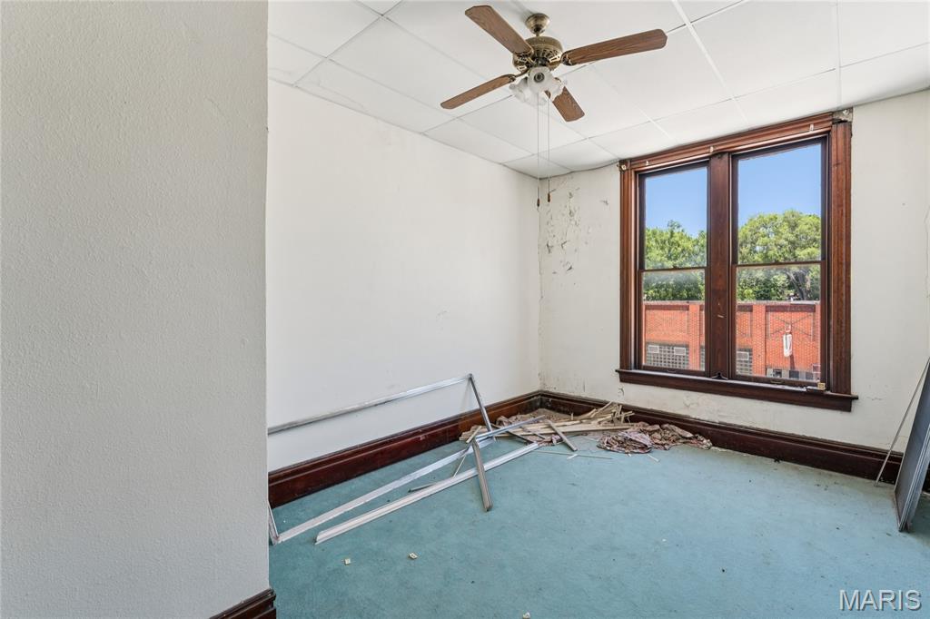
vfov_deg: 74.1
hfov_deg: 97.1
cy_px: 310
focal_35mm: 16
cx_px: 465
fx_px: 411
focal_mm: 15.9
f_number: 13
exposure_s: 1/20
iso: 320
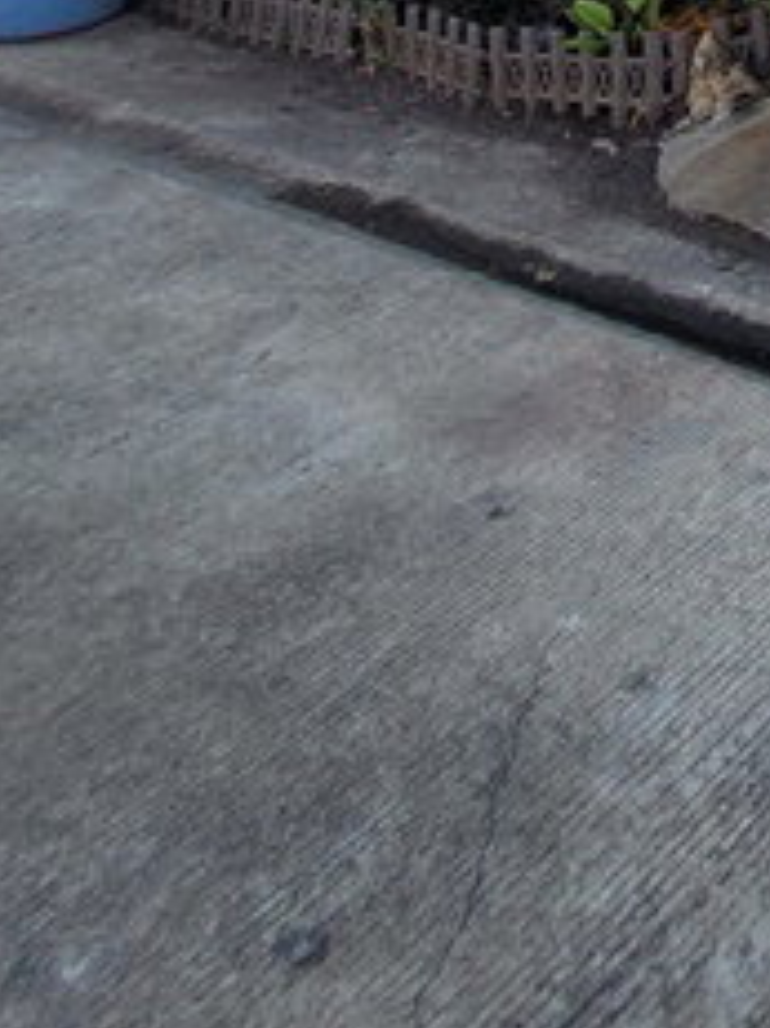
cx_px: 1322
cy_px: -645
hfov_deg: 22.3
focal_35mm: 45
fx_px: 1336
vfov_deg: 25.6
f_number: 2.2
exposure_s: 1/777
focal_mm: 1.74
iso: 40
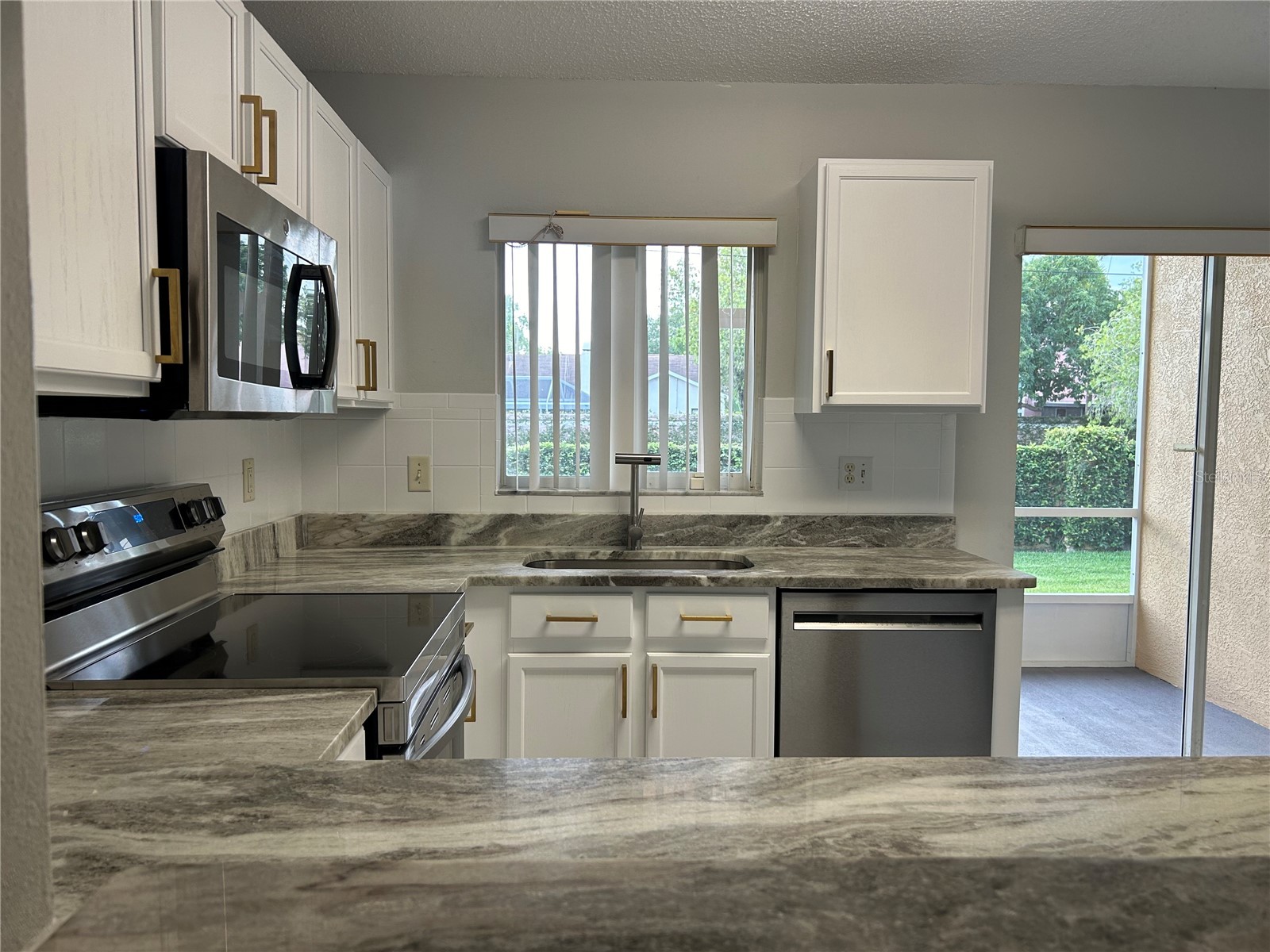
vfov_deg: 53.1
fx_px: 954
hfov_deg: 67.3
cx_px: 635
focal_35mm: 26
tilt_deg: -3.7
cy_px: 476
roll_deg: -0.3
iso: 64
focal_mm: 5.7
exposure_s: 1/120
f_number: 1.5
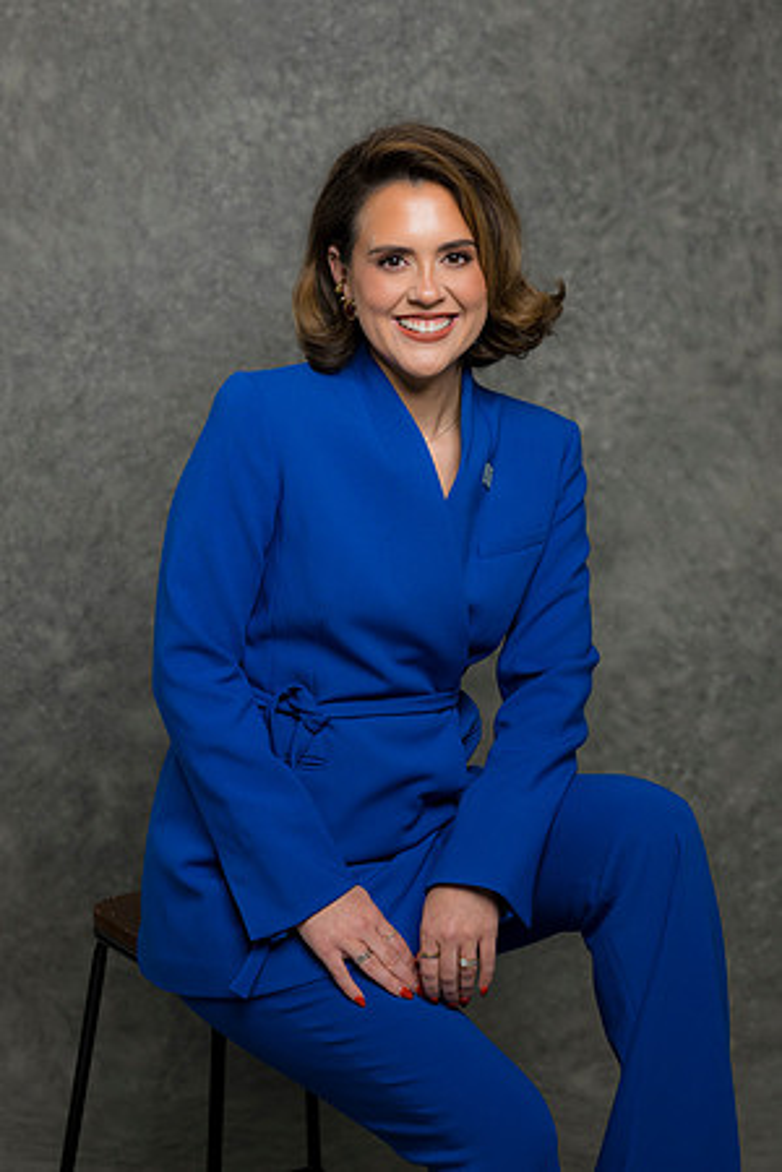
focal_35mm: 85
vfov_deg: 23.9
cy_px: 586
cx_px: 391
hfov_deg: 16.1
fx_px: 2769
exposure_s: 1/200
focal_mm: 85
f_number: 5
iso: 125
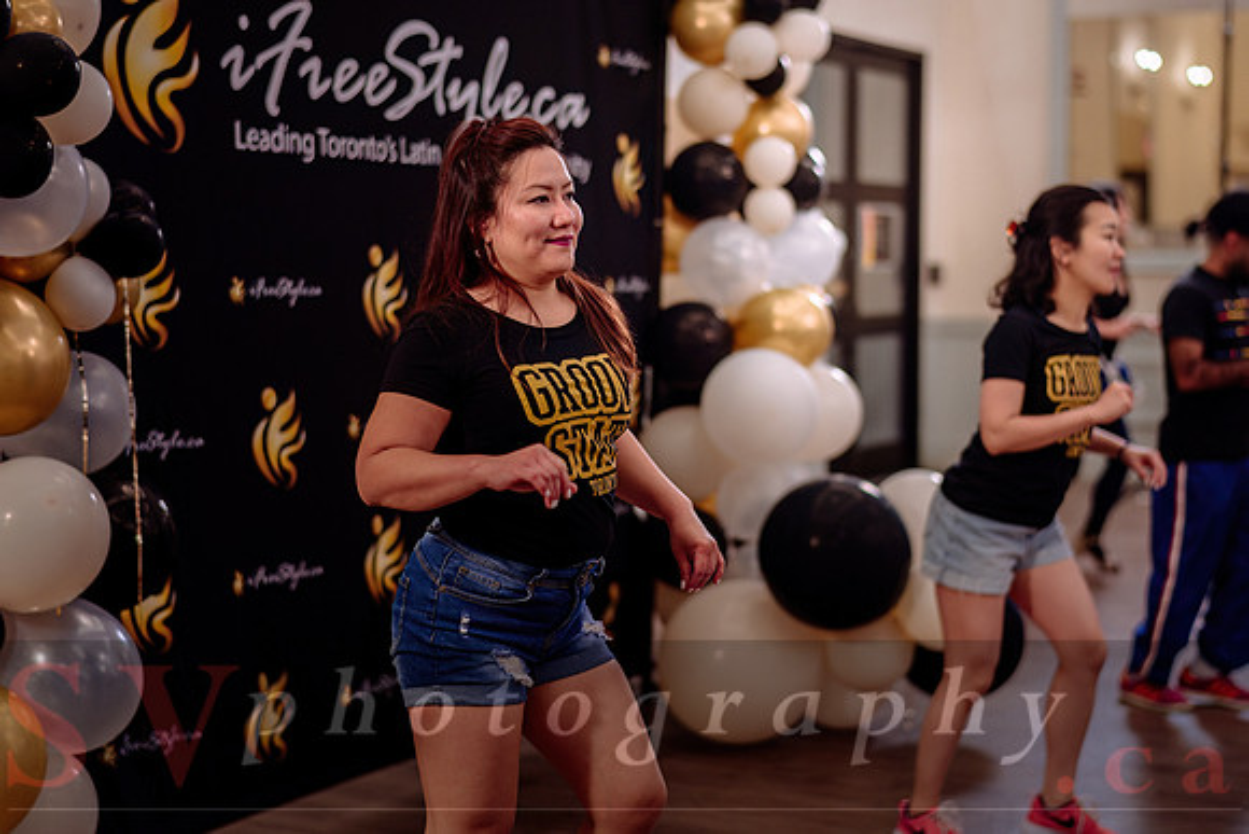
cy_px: 386
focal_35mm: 62
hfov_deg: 32.2
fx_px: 2160
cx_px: 670
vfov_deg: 21.8
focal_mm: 58
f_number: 1.8
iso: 800
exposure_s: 1/250
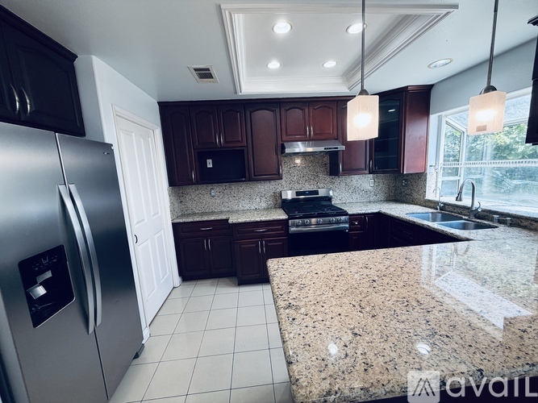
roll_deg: +4.0
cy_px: 202
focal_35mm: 14
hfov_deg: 102.1
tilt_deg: -9.7
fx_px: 218
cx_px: 269
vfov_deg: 85.7
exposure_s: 1/120
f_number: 2.2
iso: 125
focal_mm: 2.22
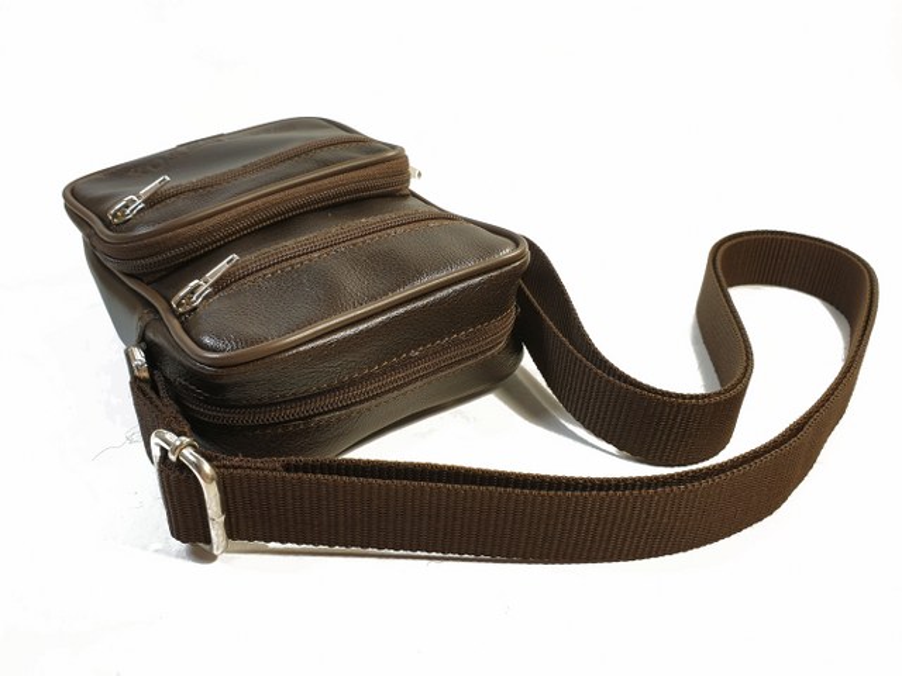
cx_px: 451
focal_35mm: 26
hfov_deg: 67.3
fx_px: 677
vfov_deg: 53.1
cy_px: 338
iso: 50
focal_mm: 4.3
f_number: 2.4
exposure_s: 1/180
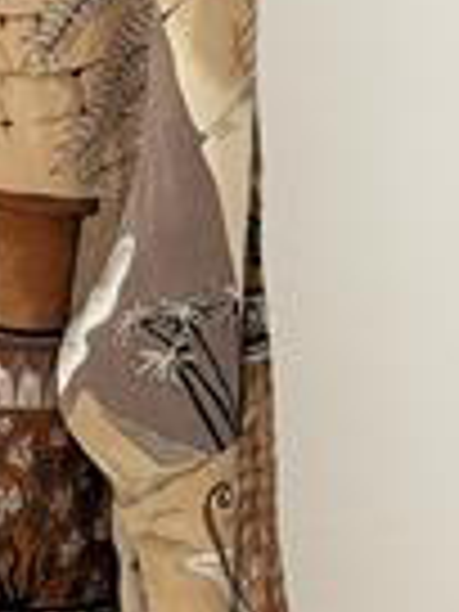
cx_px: -225
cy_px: 382
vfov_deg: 10.8
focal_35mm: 183
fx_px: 3235
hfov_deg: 8.0
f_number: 1.78
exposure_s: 1/50
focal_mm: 6.76
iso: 80
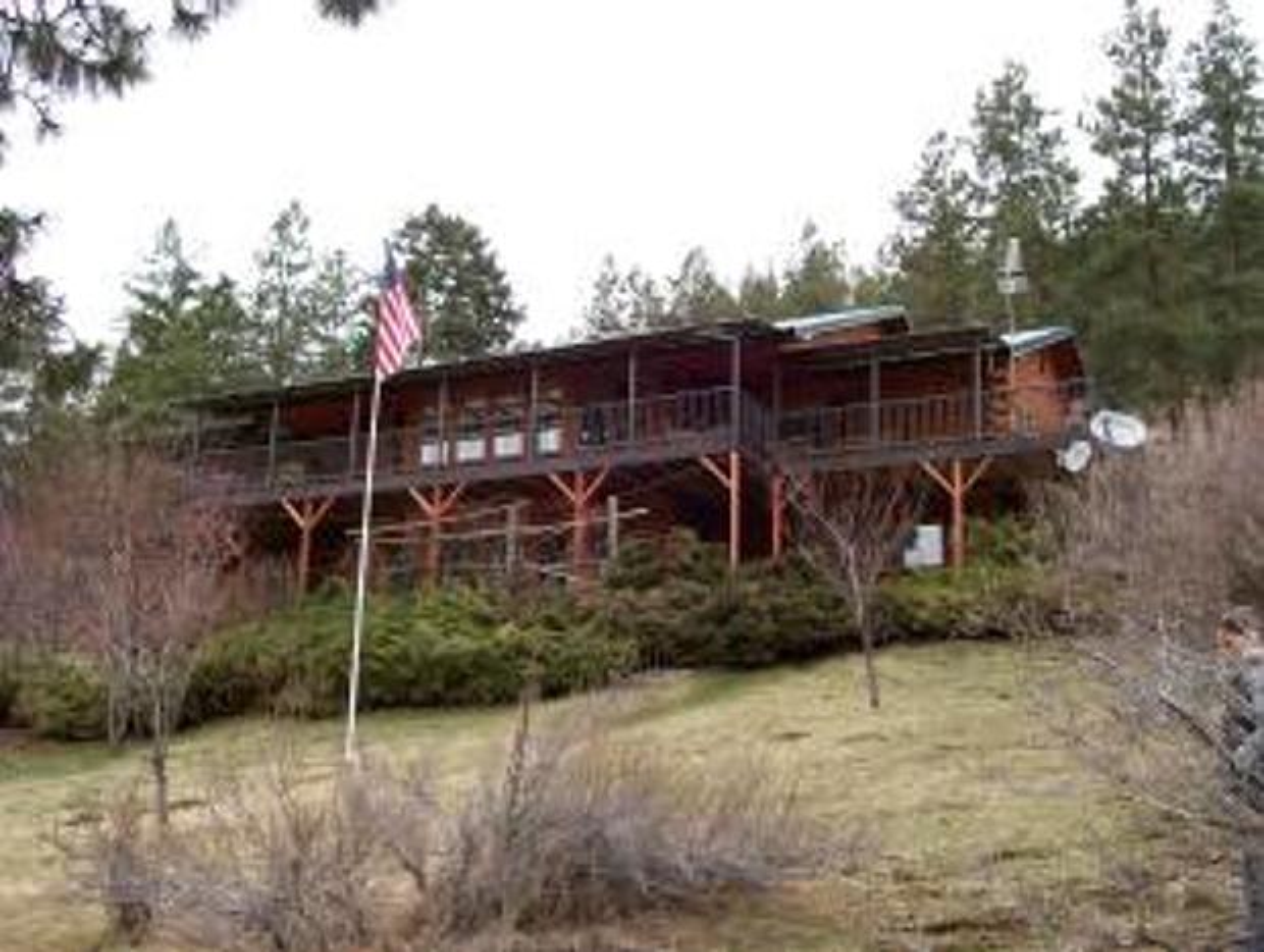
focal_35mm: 45
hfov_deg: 42.0
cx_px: 632
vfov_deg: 32.3
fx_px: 1646
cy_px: 476
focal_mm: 7.6
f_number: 3
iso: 140
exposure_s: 1/445
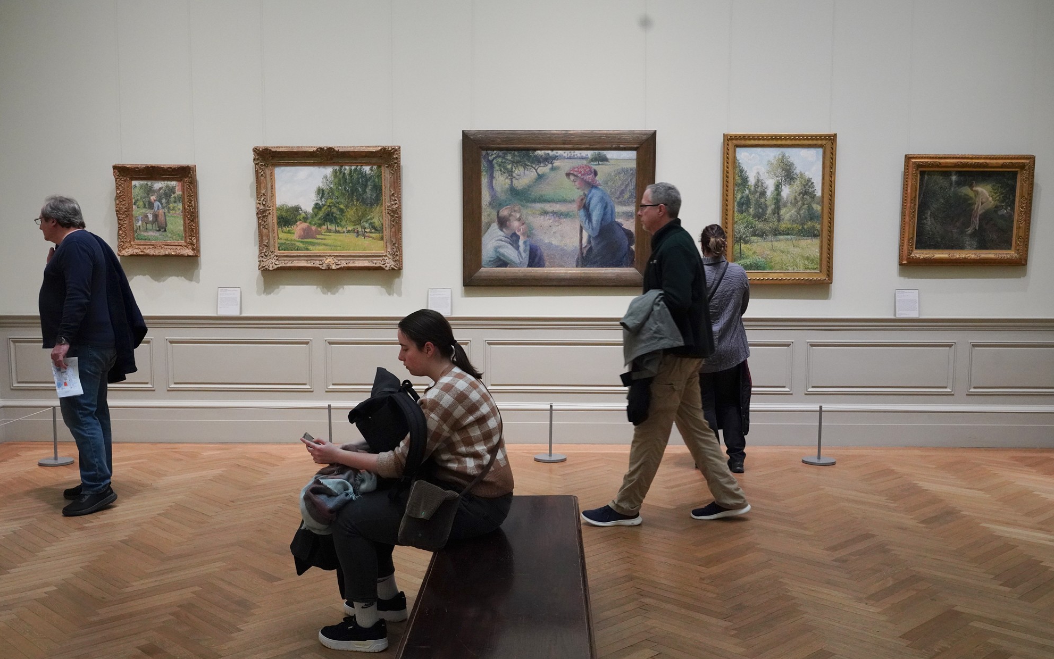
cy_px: 354
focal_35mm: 36
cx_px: 531
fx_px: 1034
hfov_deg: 54.0
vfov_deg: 35.3
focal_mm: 35
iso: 6400
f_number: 6.3
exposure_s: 1/100
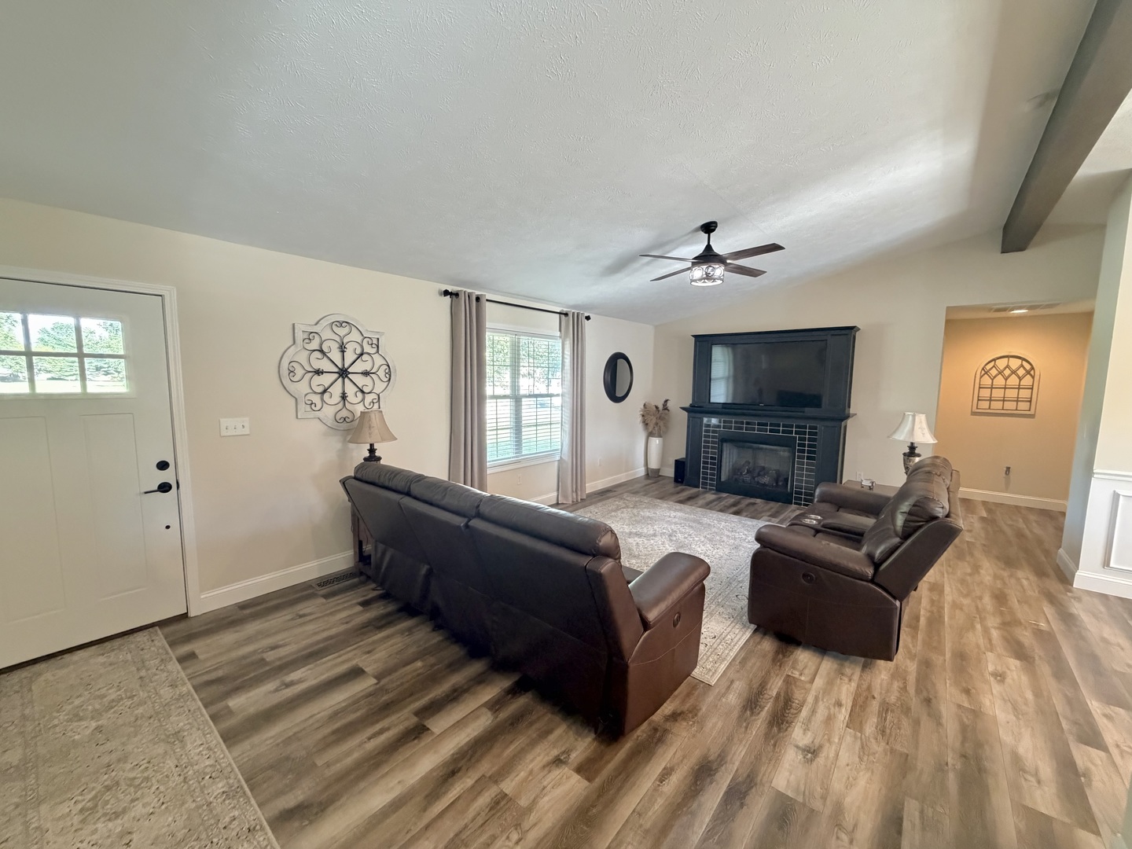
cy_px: 424
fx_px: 458
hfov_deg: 102.1
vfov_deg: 85.7
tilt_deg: -5.6
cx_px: 566
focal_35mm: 14
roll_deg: -0.4
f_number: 2.2
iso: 800
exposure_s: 1/60
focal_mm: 2.22
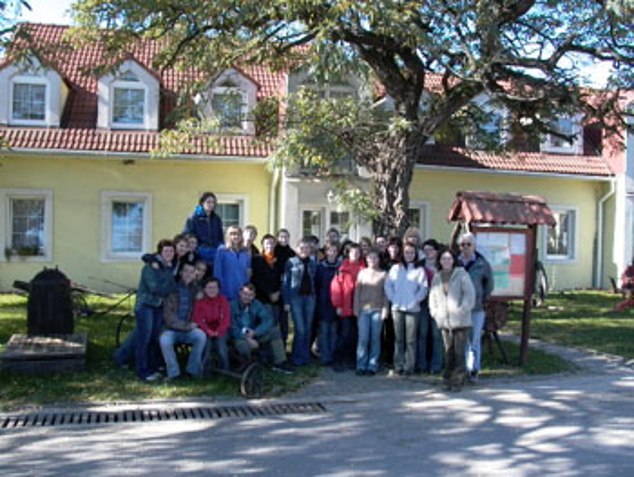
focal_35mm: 33
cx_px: 317
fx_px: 605
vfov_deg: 43.0
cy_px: 238
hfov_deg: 55.3
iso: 100
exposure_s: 1/230
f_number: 4.03
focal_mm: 7.13
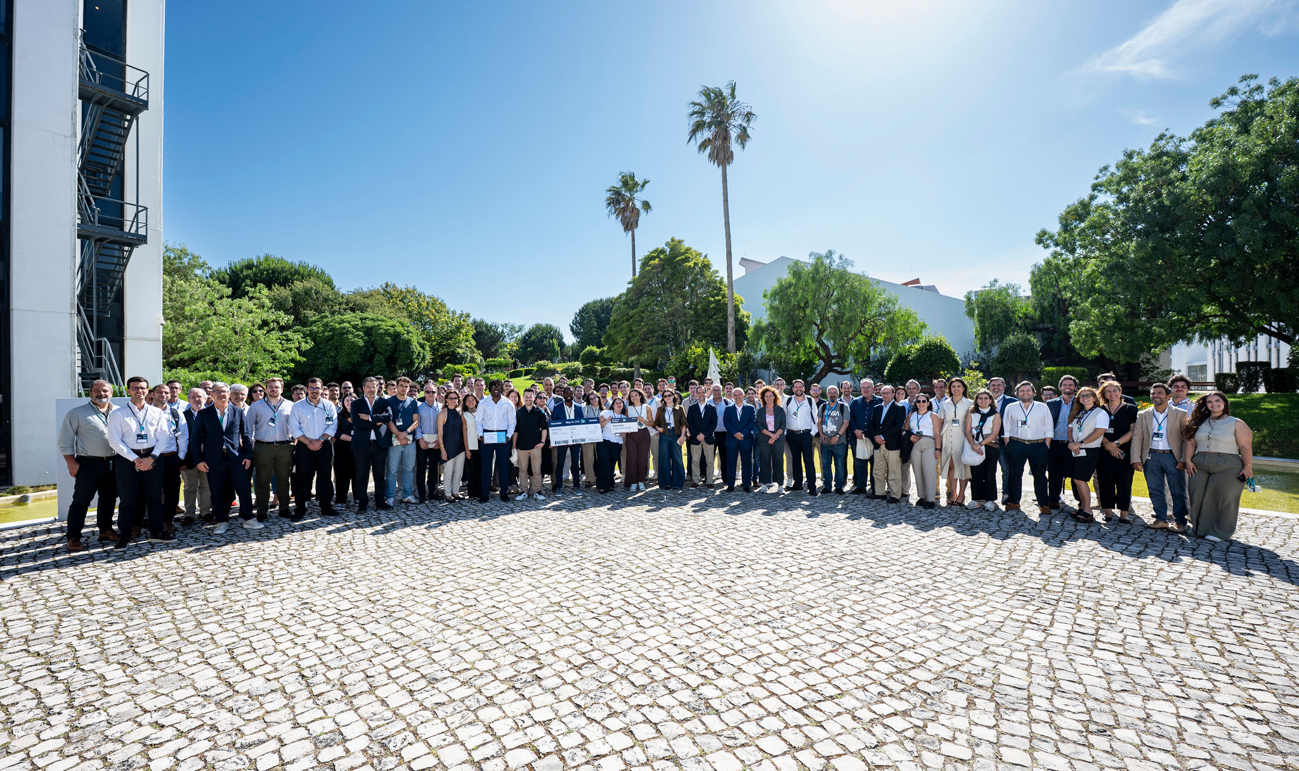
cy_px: 389
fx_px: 533
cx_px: 629
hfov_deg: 101.2
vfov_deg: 71.7
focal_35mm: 15
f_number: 5.6
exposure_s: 1/320
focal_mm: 14
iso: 100
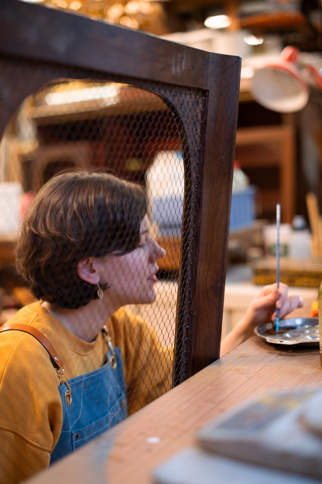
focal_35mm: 50
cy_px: 242
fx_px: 672
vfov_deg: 39.6
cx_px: 161
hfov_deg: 27.0
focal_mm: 50
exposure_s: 1/125
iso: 400
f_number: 2.2
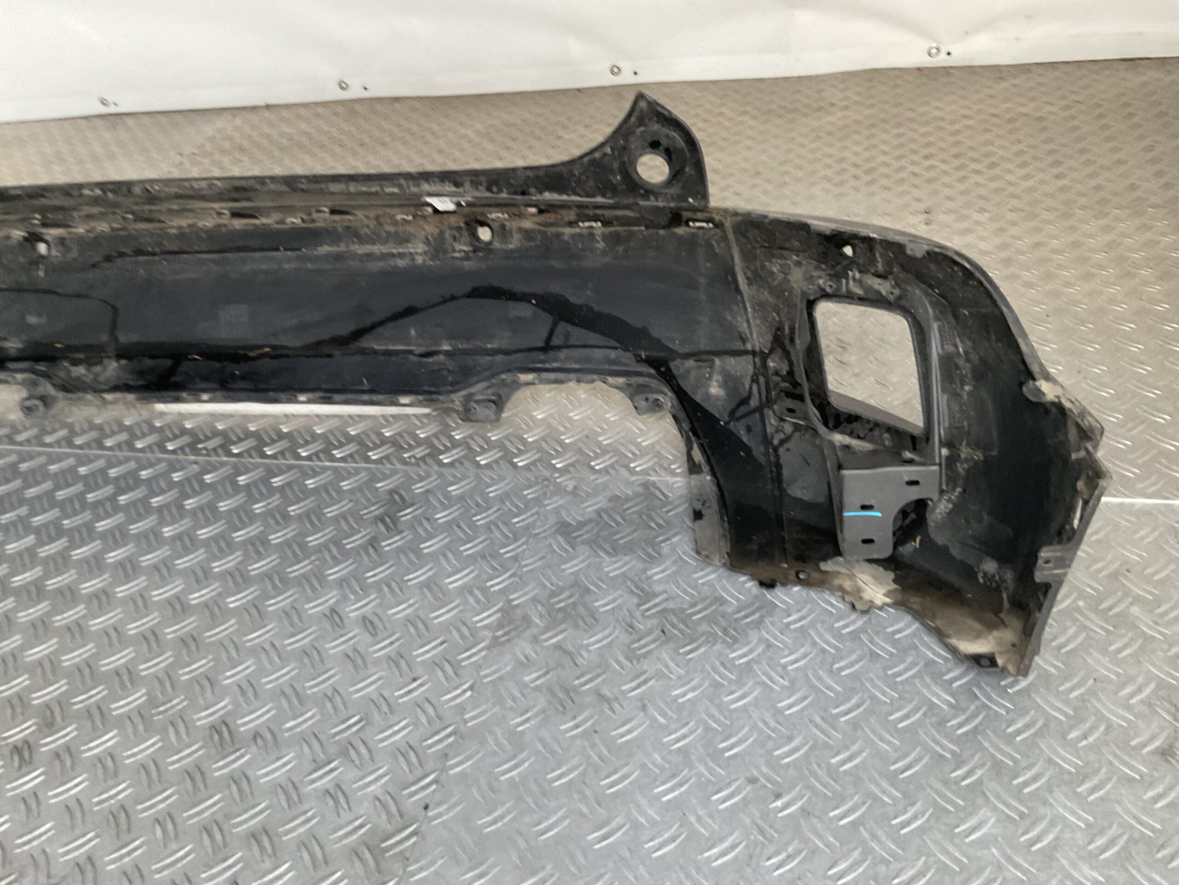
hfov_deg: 61.7
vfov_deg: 48.2
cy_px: 442
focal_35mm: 29
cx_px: 590
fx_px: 988
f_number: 1.8
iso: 125
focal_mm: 3
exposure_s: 1/60
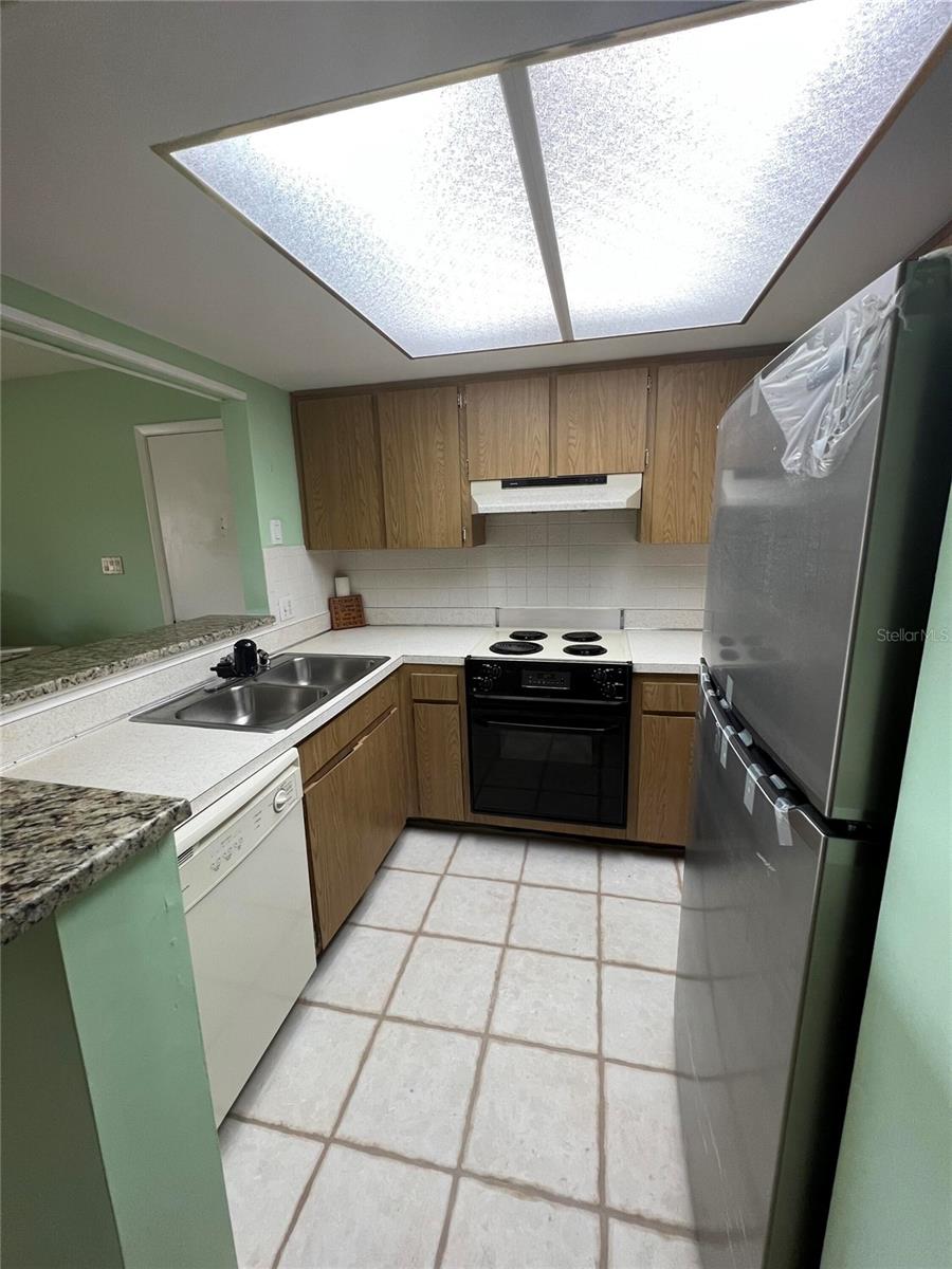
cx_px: 476
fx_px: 477
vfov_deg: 106.2
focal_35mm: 13
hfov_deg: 89.9
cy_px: 634
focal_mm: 1.57
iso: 160
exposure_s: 1/60
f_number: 1.8
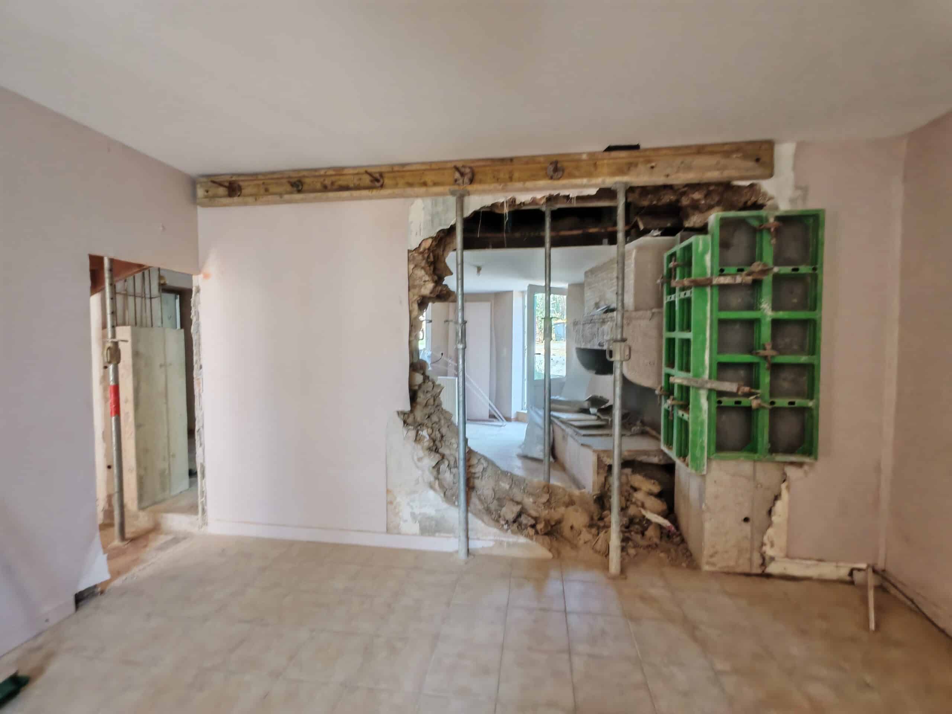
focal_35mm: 16
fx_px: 440
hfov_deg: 94.5
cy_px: 357
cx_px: 476
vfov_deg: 78.1
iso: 160
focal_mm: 1.96
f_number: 2.2
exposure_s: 1/33
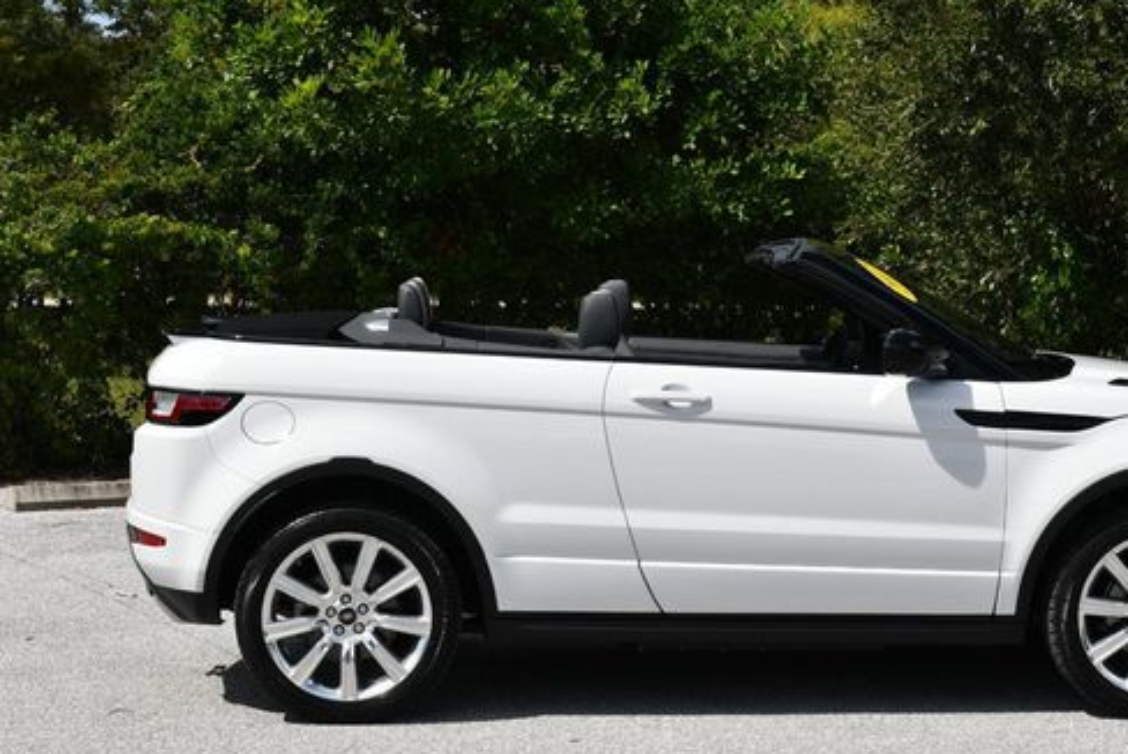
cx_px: 735
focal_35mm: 84
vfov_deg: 16.3
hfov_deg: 24.1
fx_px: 2633
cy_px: 370
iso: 100
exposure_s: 1/320
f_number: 9
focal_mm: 32
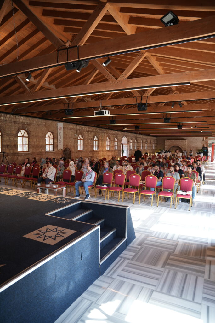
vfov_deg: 73.7
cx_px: 108
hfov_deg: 53.1
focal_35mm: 24
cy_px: 162
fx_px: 215
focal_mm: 24
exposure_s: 1/100
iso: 250
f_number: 2.8
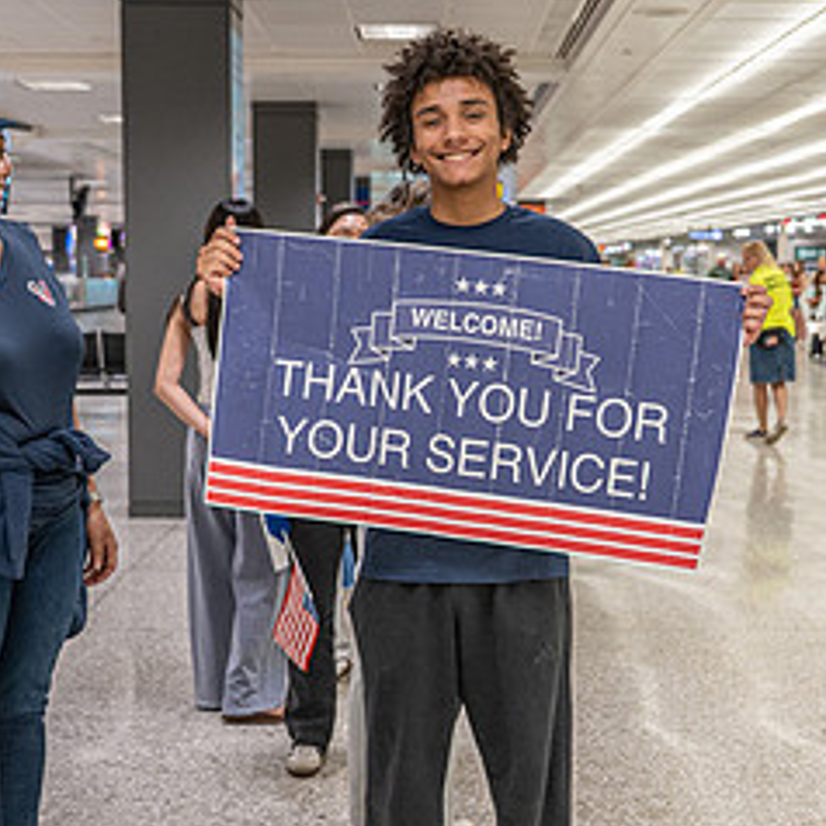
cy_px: 422
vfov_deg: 29.1
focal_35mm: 59
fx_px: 1593
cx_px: 444
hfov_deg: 29.1
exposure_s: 1/200
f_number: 2.8
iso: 1800
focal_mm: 28.5
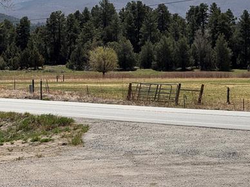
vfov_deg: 11.6
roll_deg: -0.9
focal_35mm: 127
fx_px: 917
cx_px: 155
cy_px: 44
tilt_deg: +2.2
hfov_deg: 15.5
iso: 25
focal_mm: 9
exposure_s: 1/1193
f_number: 2.8
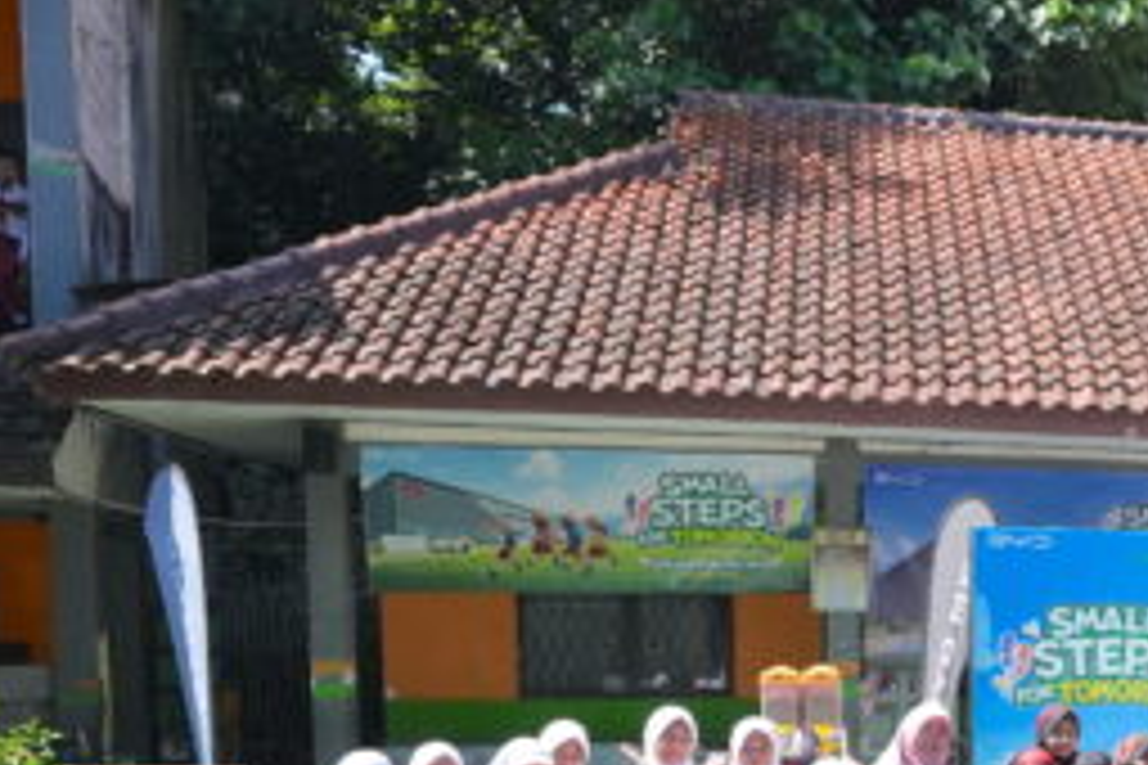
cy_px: 760
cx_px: 1283
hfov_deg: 35.4
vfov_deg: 27.1
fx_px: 1499
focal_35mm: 47
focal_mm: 16
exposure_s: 1/5000
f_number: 2.8
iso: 800
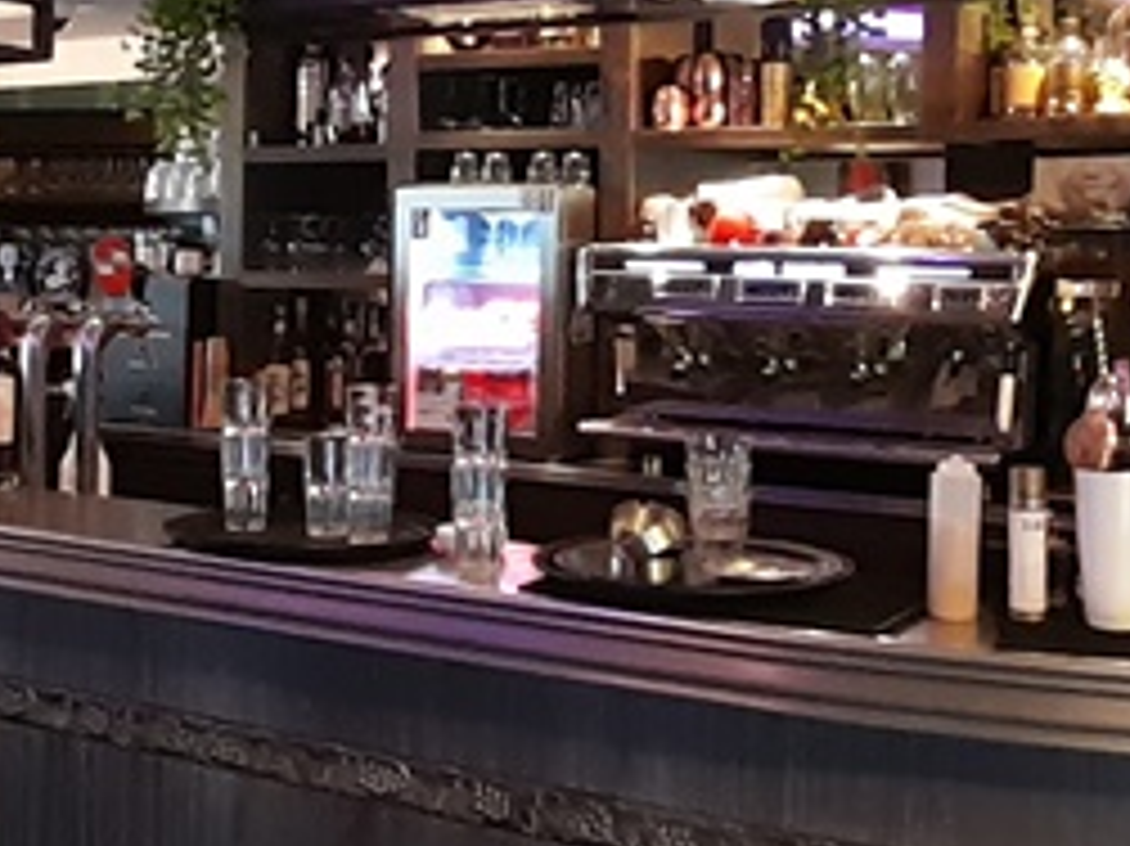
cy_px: 284
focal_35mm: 53
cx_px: 455
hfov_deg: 36.1
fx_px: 1729
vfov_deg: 27.3
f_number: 2.2
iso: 400
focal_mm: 1.42
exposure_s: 1/20
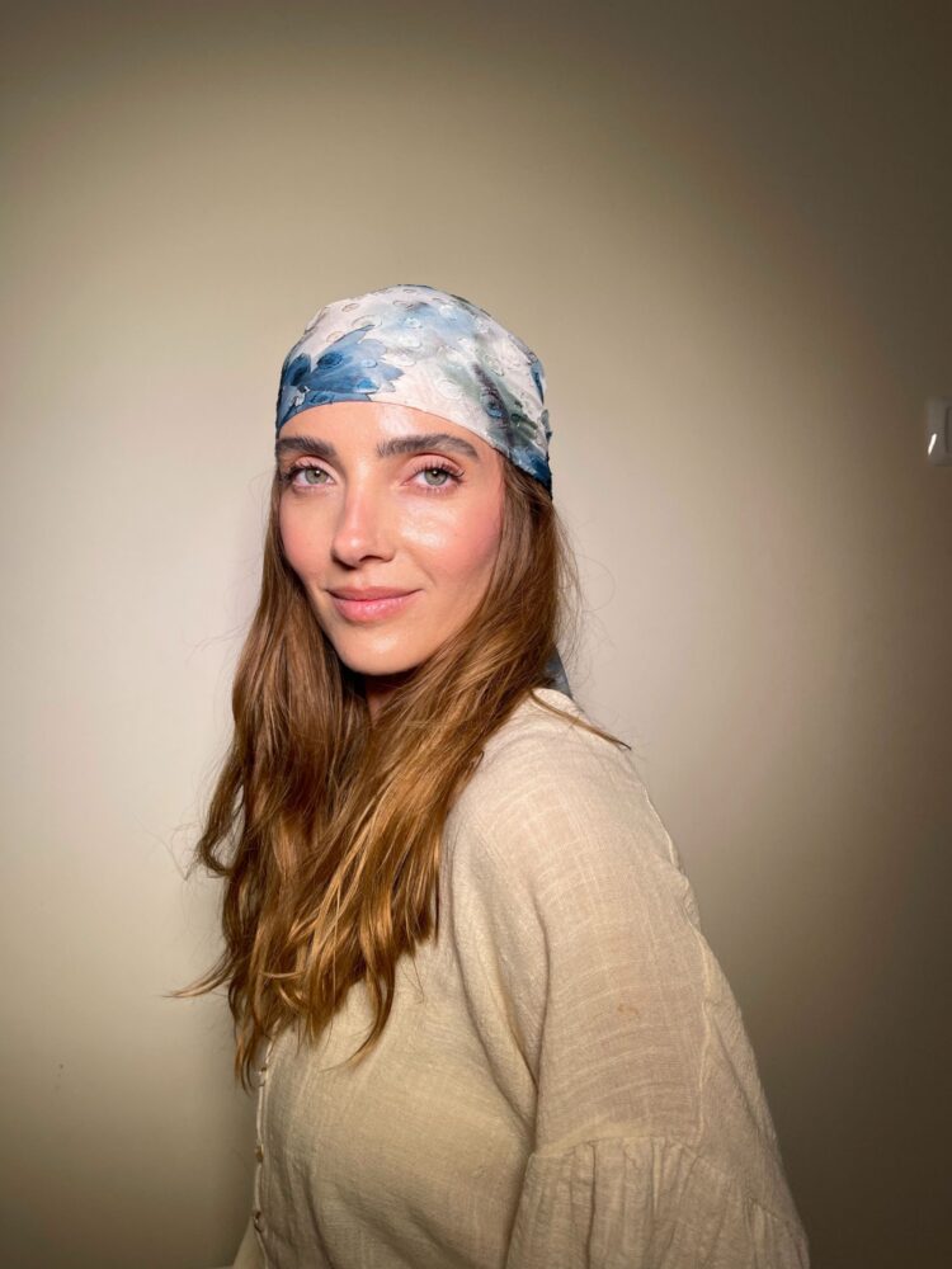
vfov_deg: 69.4
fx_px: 917
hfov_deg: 54.9
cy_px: 634
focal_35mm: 25
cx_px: 476
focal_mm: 5.1
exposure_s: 1/150
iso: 32
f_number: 1.6
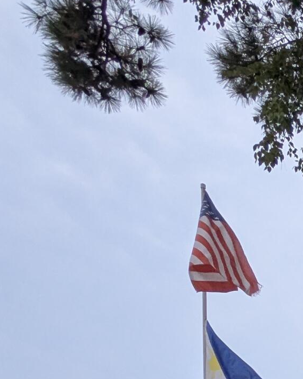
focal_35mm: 66
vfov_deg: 23.9
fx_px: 740
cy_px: 537
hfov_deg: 15.5
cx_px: 686
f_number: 2.2
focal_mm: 2.35
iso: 50
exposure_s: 1/331
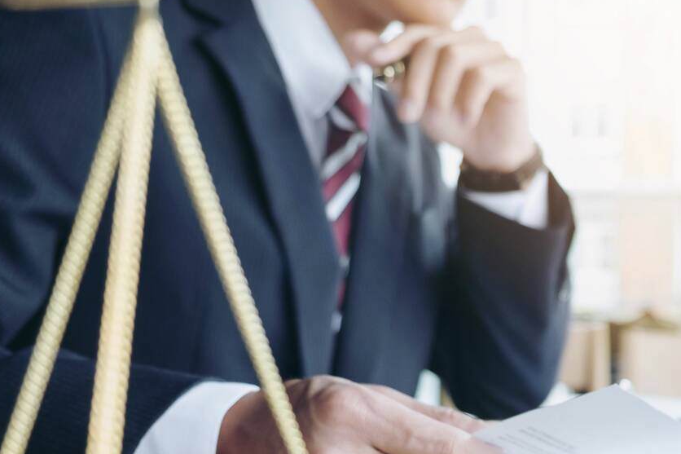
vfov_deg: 21.6
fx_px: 1173
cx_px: 653
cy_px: 379
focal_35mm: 62
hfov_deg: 30.5
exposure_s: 1/125
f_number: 3.2
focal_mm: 21.4
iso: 400
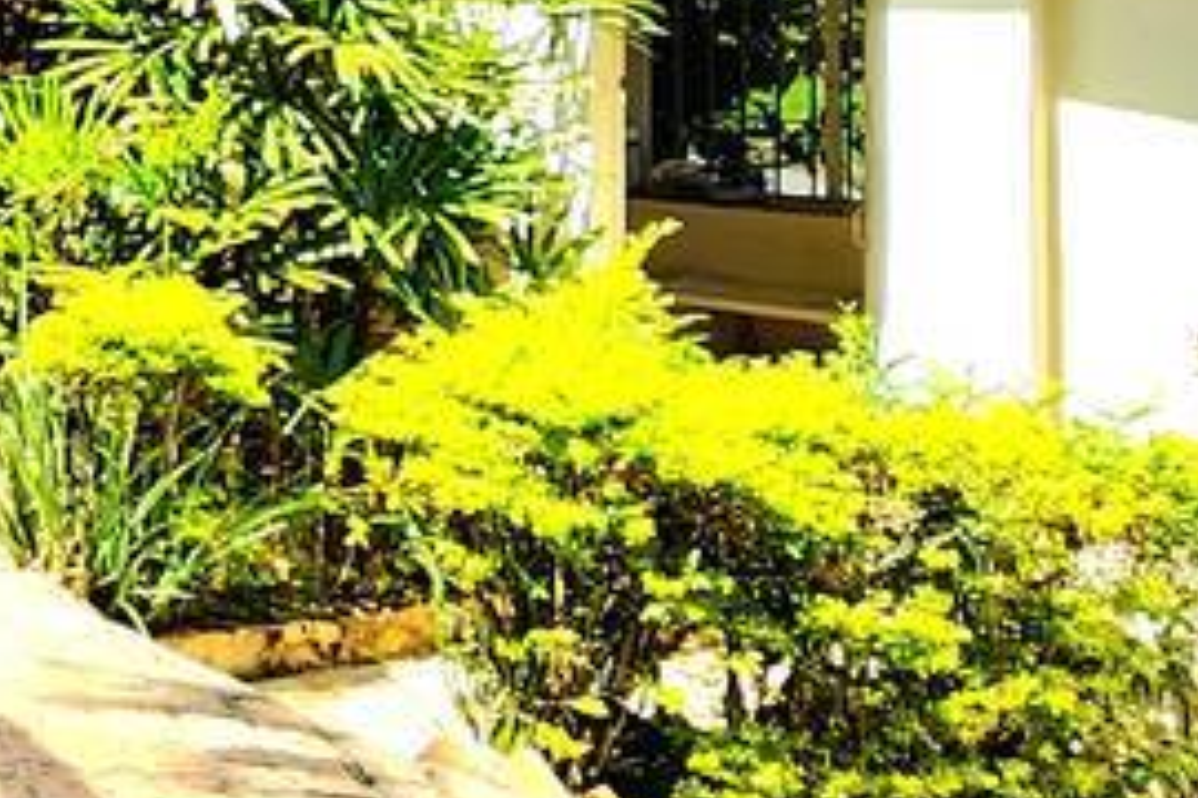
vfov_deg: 18.2
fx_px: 2396
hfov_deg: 19.5
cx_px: -1052
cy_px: -84
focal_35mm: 72
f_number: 2.2
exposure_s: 1/357
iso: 50
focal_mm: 2.2
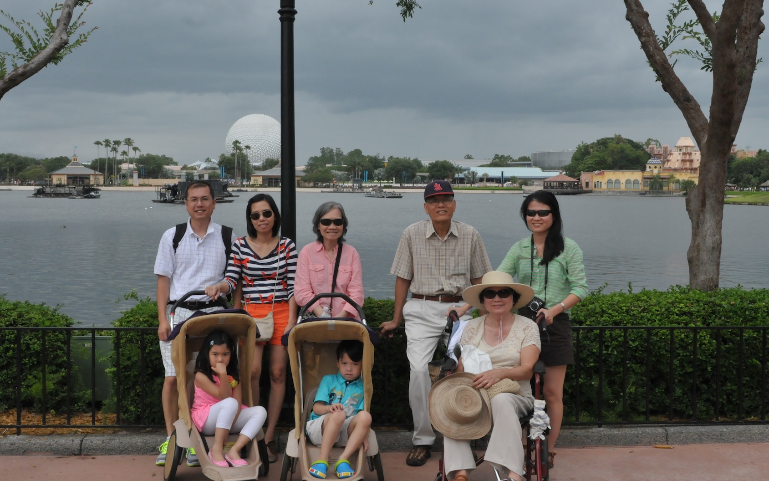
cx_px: 386
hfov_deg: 42.6
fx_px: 985
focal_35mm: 47
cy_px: 235
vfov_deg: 27.4
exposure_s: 1/640
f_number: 13
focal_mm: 26
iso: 800
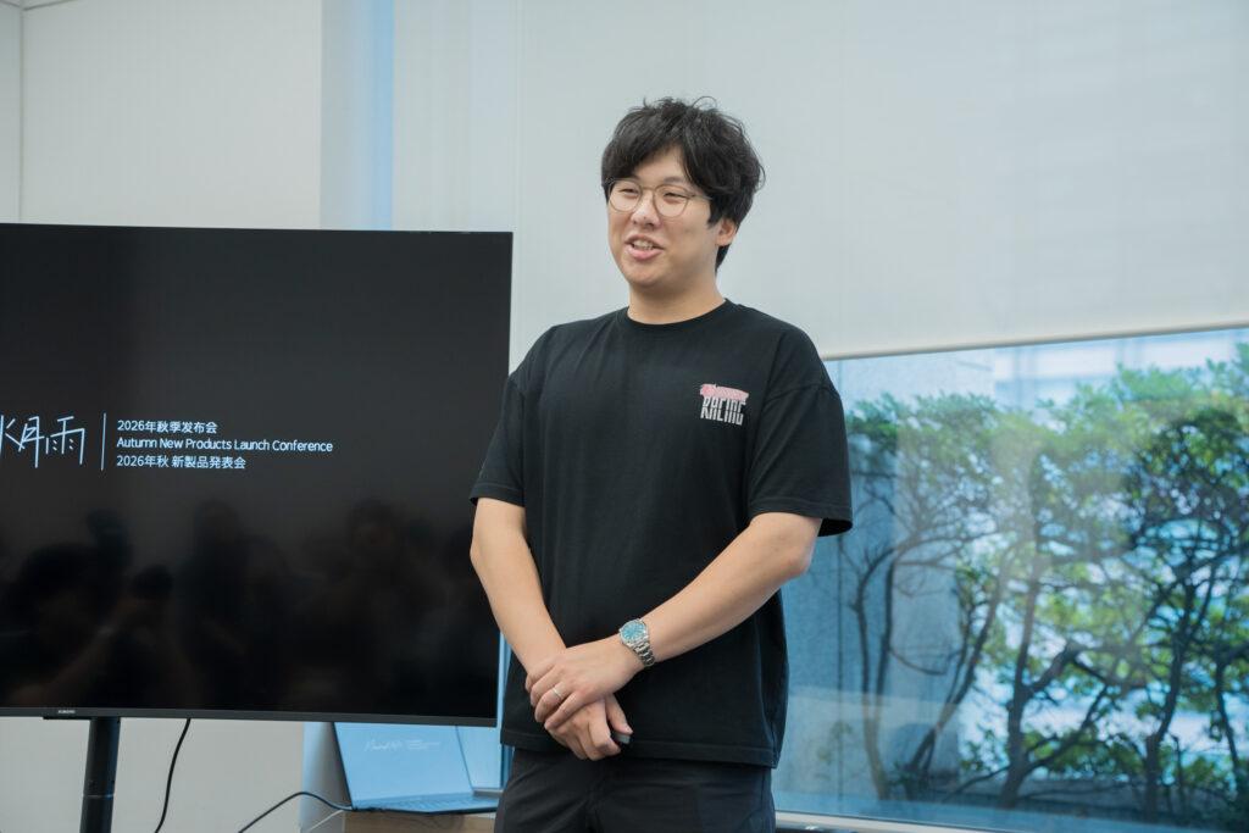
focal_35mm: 62
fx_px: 2151
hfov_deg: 32.4
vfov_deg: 21.9
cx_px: 624
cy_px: 416
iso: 800
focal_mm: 62
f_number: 4
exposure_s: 1/125
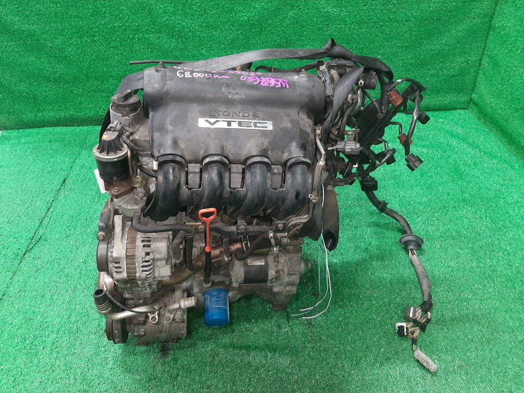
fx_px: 394
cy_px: 196
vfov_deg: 53.1
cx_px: 262
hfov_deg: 67.3
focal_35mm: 26
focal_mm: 3.93
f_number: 1.7
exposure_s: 1/50
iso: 210
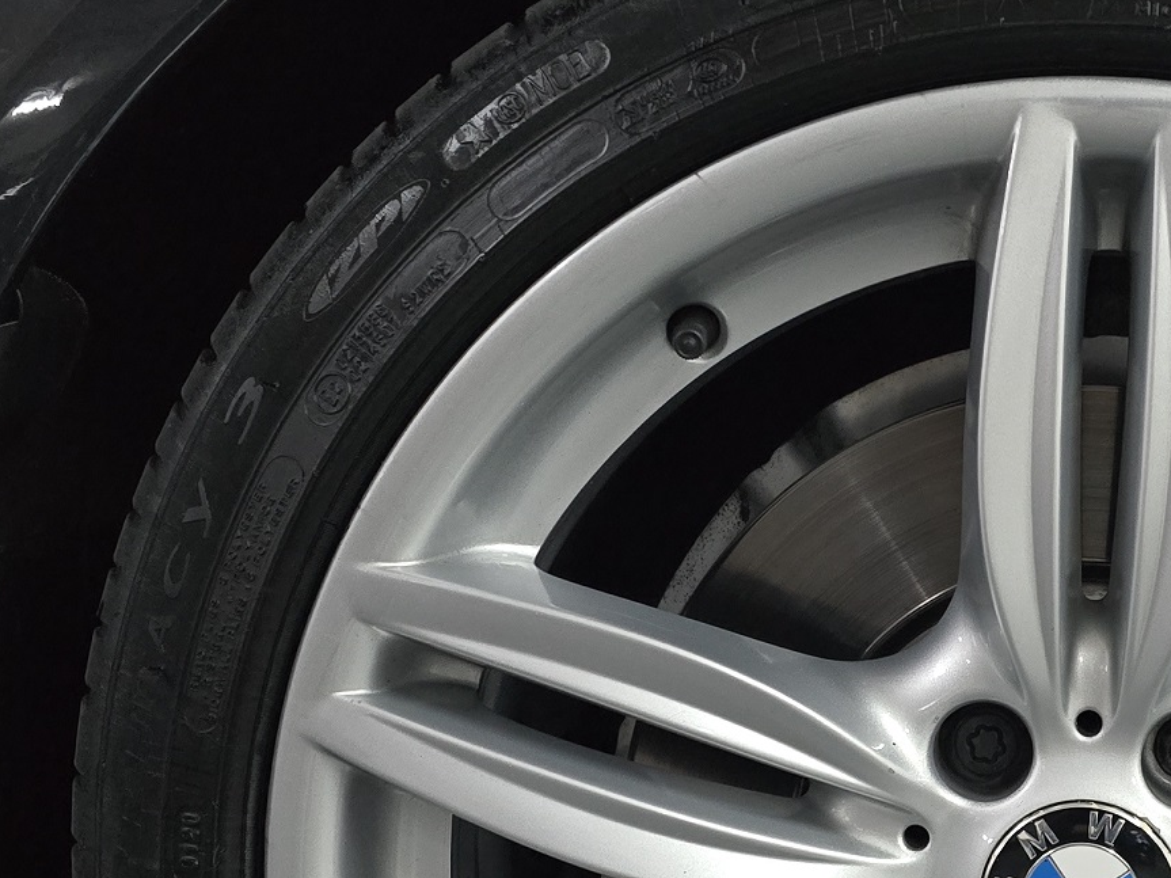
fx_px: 2165
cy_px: 822
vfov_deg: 22.3
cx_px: 1077
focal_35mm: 64
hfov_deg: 28.9
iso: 1250
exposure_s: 1/40
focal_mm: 6.3
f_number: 1.7
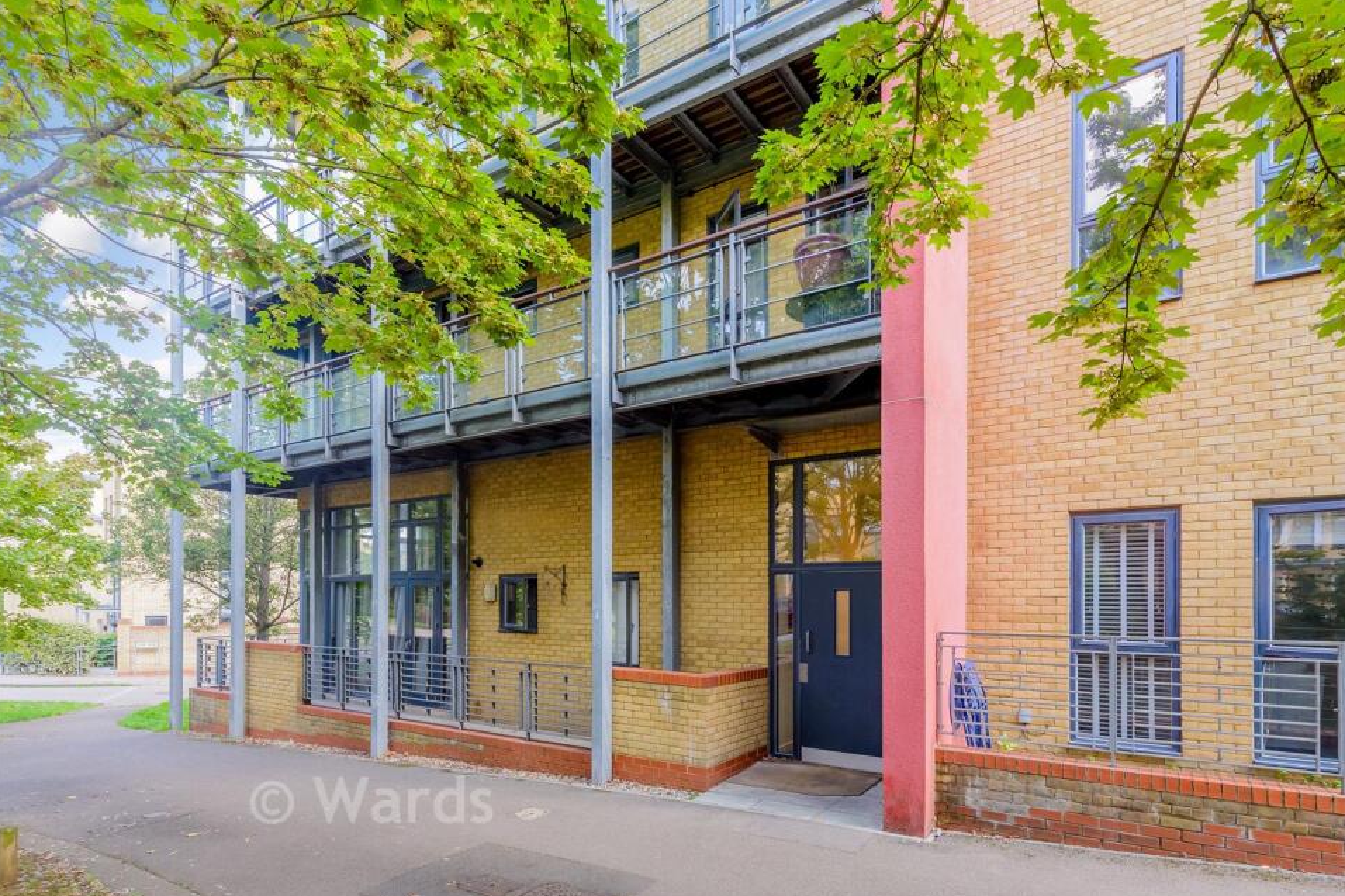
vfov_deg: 77.2
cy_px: 472
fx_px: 560
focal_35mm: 15
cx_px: 718
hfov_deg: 100.3
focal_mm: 14
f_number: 8
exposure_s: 1/50
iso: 450
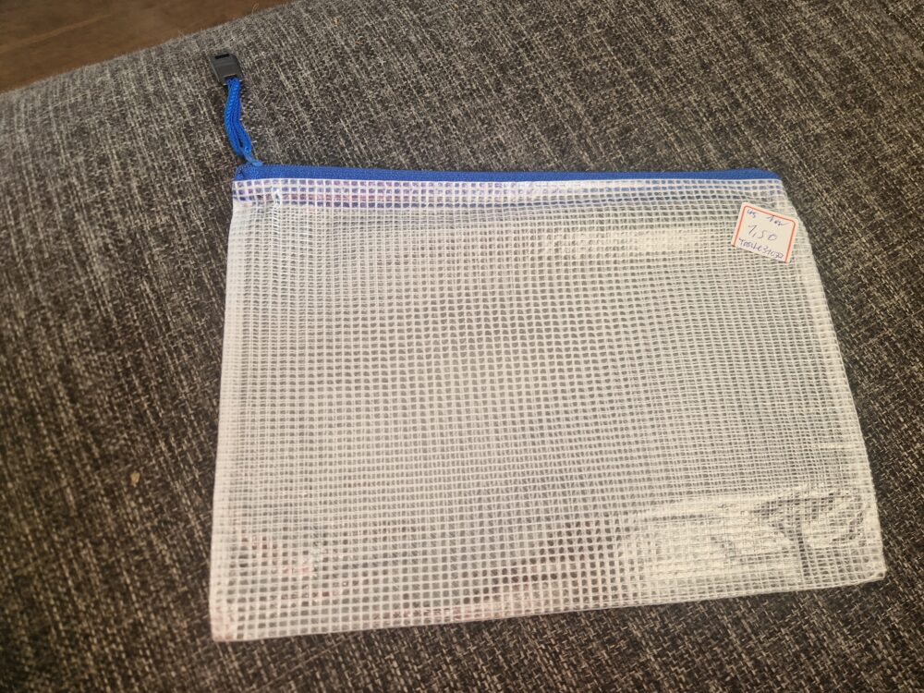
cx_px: 462
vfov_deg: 58.9
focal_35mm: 23
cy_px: 346
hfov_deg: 73.9
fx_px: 614
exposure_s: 1/304
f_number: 1.8
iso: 50
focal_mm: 5.4
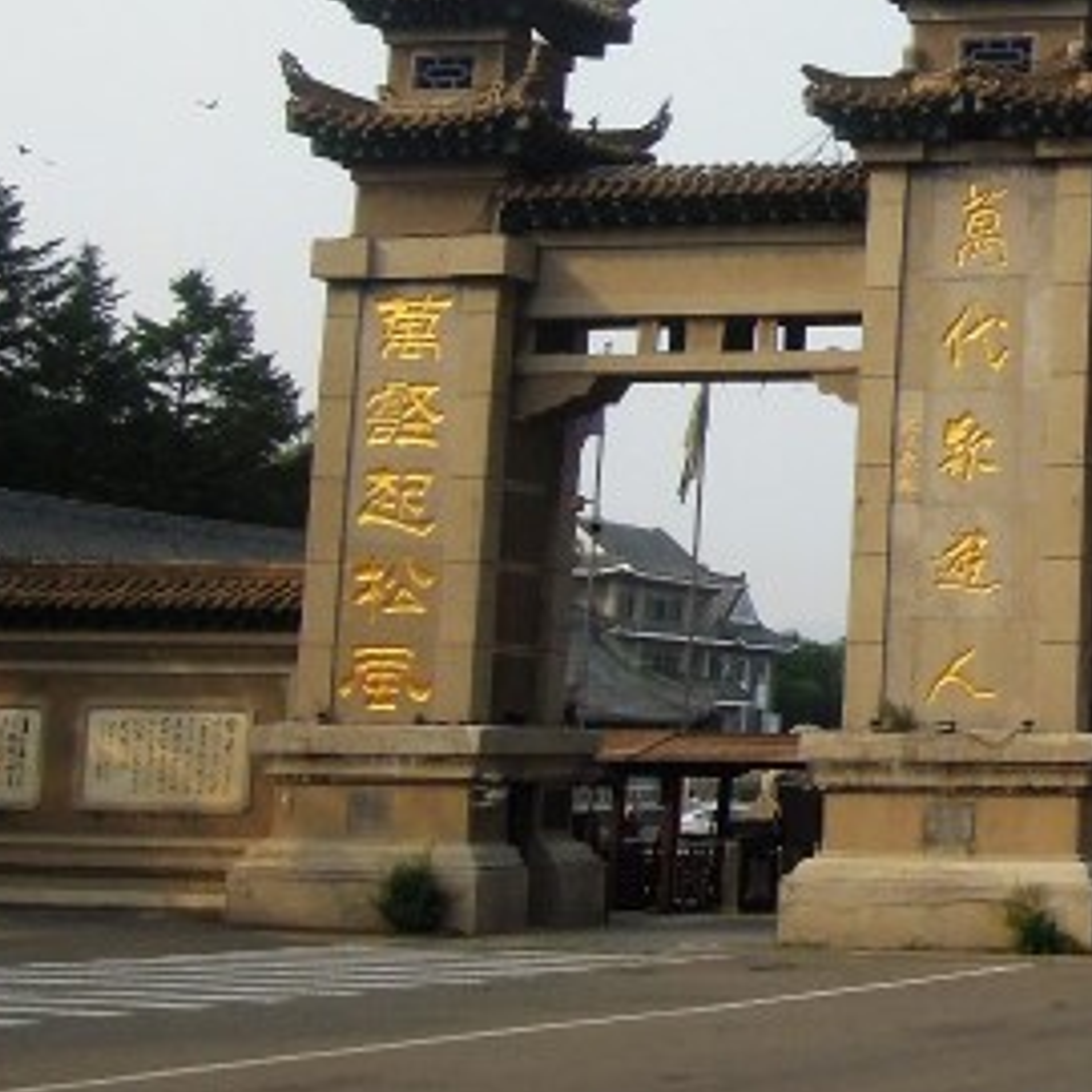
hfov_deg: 19.2
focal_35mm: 81
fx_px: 2891
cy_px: 302
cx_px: 1555
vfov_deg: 21.2
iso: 160
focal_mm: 5.5
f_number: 4.2
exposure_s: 1/1250
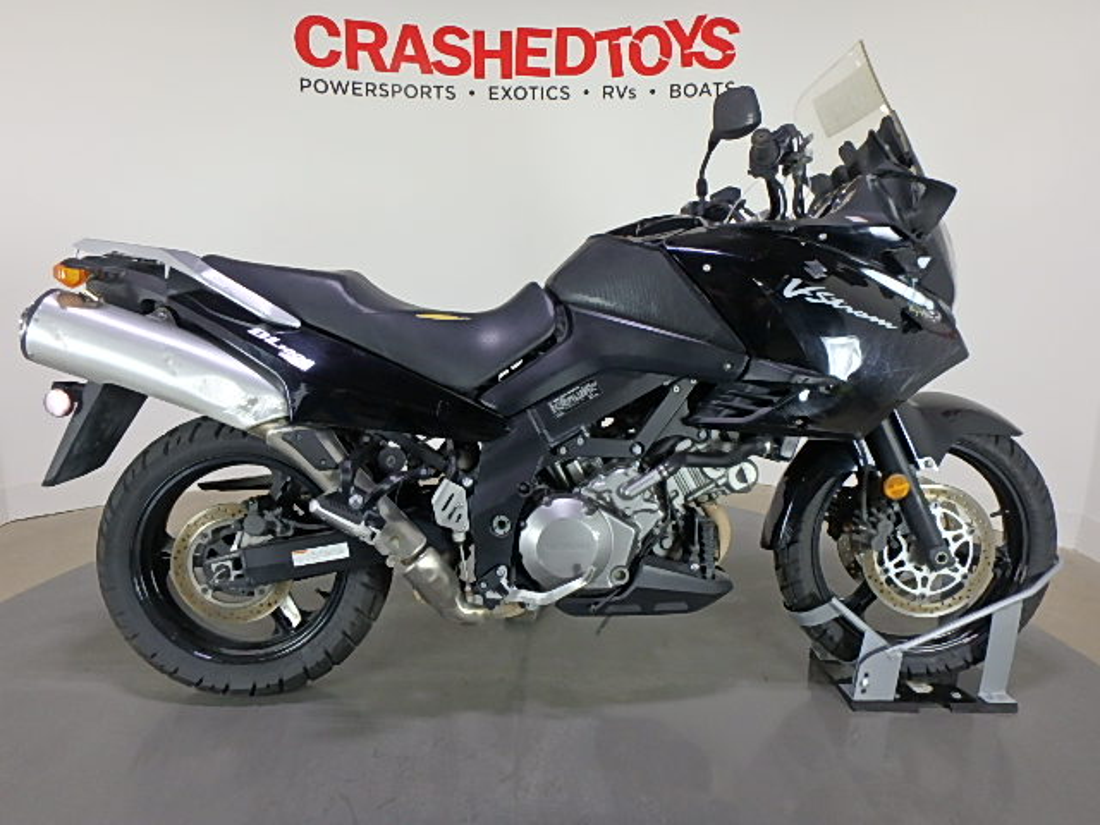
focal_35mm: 21
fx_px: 667
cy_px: 412
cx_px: 550
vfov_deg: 63.4
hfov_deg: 79.0
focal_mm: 3.7
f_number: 3.5
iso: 200
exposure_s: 1/40
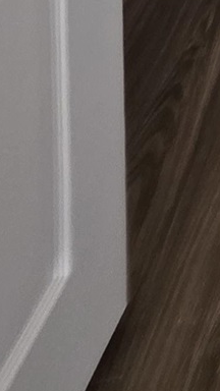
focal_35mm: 85
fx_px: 882
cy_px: -775
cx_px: 711
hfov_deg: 9.8
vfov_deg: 11.6
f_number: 1.9
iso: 100
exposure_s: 1/120
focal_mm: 2.2
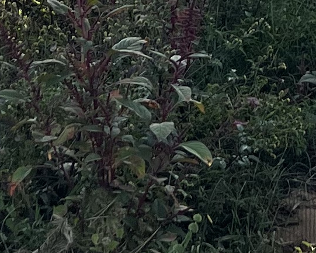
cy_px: -286
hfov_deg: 10.0
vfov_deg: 7.8
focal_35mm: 189
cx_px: 430
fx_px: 1768
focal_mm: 5.7
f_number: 1.5
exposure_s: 1/3571
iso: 50
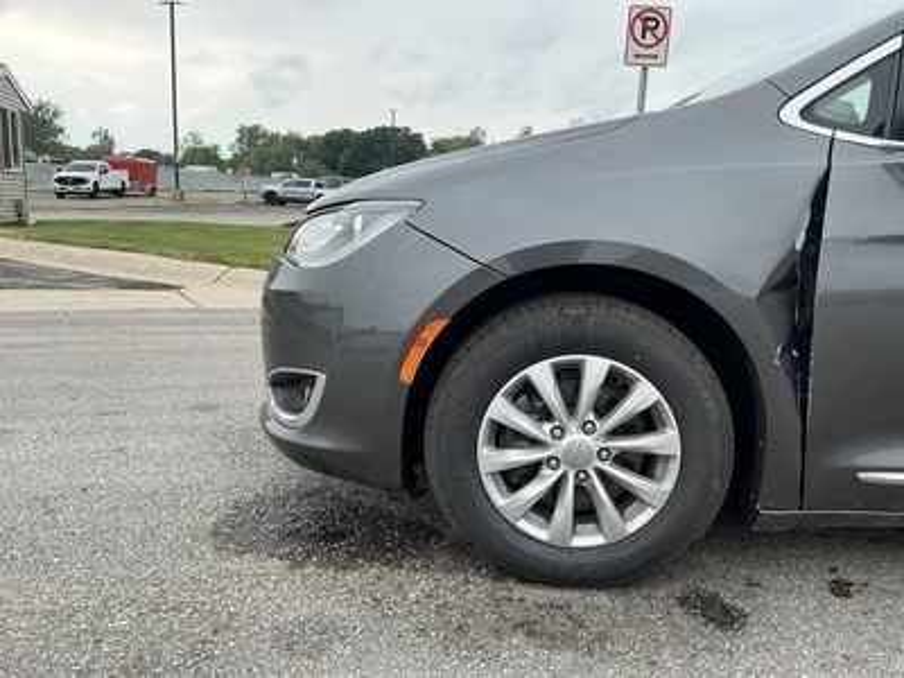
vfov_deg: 49.7
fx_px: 731
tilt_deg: -7.9
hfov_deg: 63.4
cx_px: 452
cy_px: 339
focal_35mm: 28
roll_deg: -3.3
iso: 25
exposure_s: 1/461
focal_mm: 3
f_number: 1.8
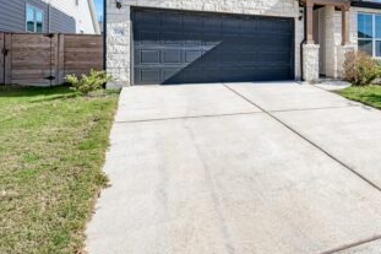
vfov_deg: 45.5
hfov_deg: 62.6
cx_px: 296
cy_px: 52
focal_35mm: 27
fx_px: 286
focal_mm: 14
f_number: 8
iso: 200
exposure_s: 1/4000
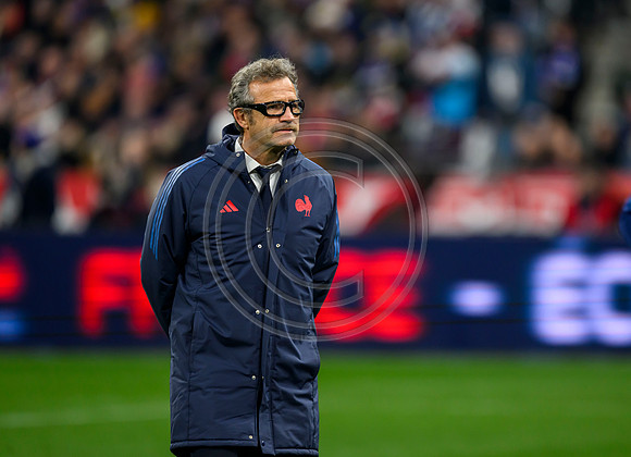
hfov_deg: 3.1
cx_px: 357
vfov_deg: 2.3
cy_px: 219
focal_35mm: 641
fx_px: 11542
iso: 2000
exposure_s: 1/1000
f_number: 4
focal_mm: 560
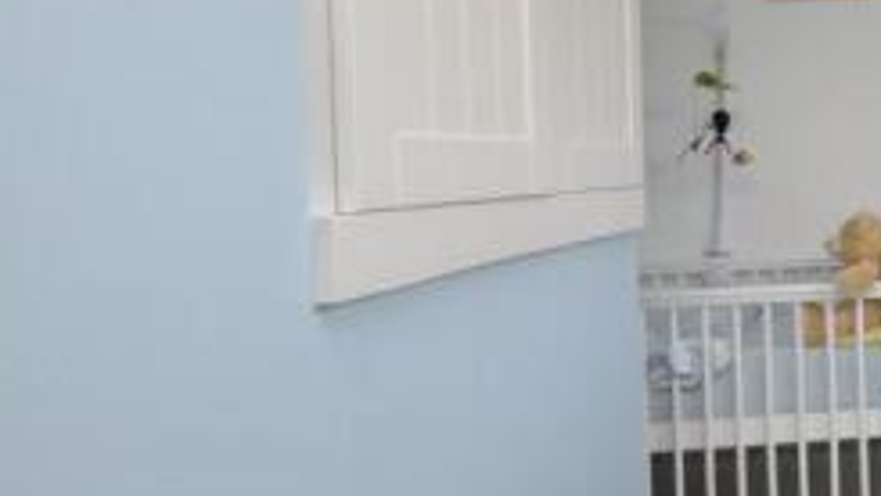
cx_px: 1133
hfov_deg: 34.7
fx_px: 981
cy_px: 162
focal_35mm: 42
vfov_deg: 28.2
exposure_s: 1/100
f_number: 5
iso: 400
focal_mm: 10
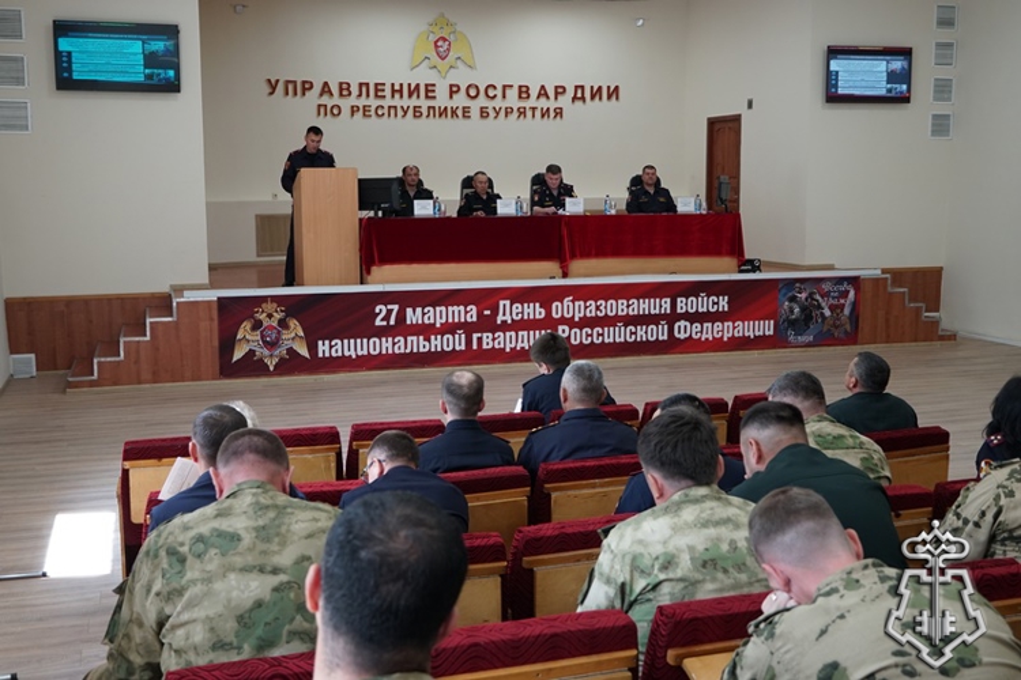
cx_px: 510
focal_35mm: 39
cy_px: 340
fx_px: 1106
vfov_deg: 34.2
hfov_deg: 49.6
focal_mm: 26
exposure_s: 1/160
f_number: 4
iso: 640
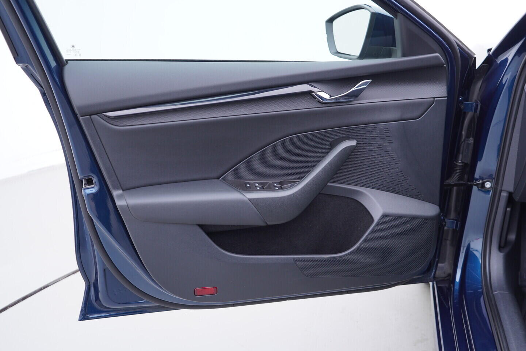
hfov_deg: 53.1
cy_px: 176
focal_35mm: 36
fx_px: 526
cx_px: 263
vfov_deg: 36.9
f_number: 2.8
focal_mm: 24
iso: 125
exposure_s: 1/40
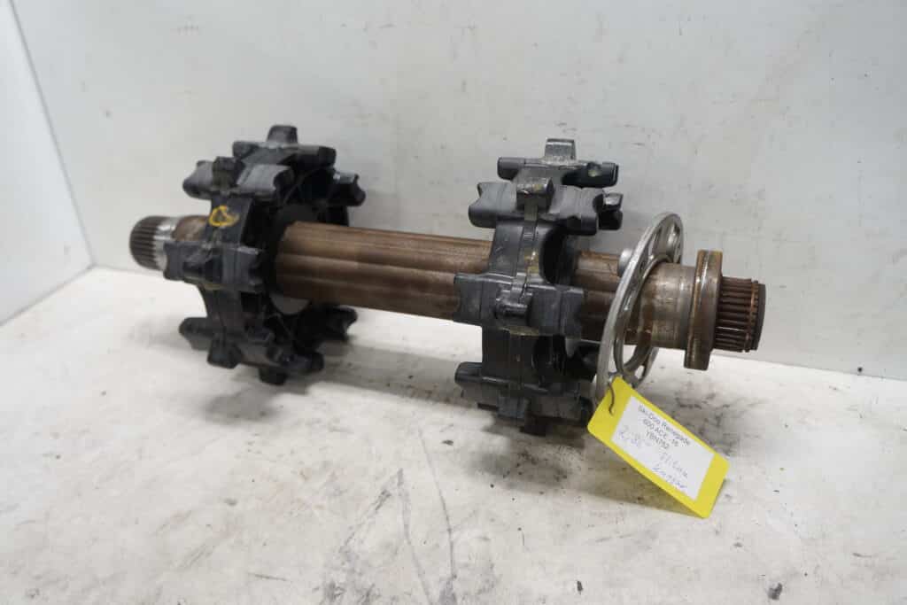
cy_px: 302
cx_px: 454
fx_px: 680
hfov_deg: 67.4
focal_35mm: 27
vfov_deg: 47.9
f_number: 4
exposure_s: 1/60
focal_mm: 18
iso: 200
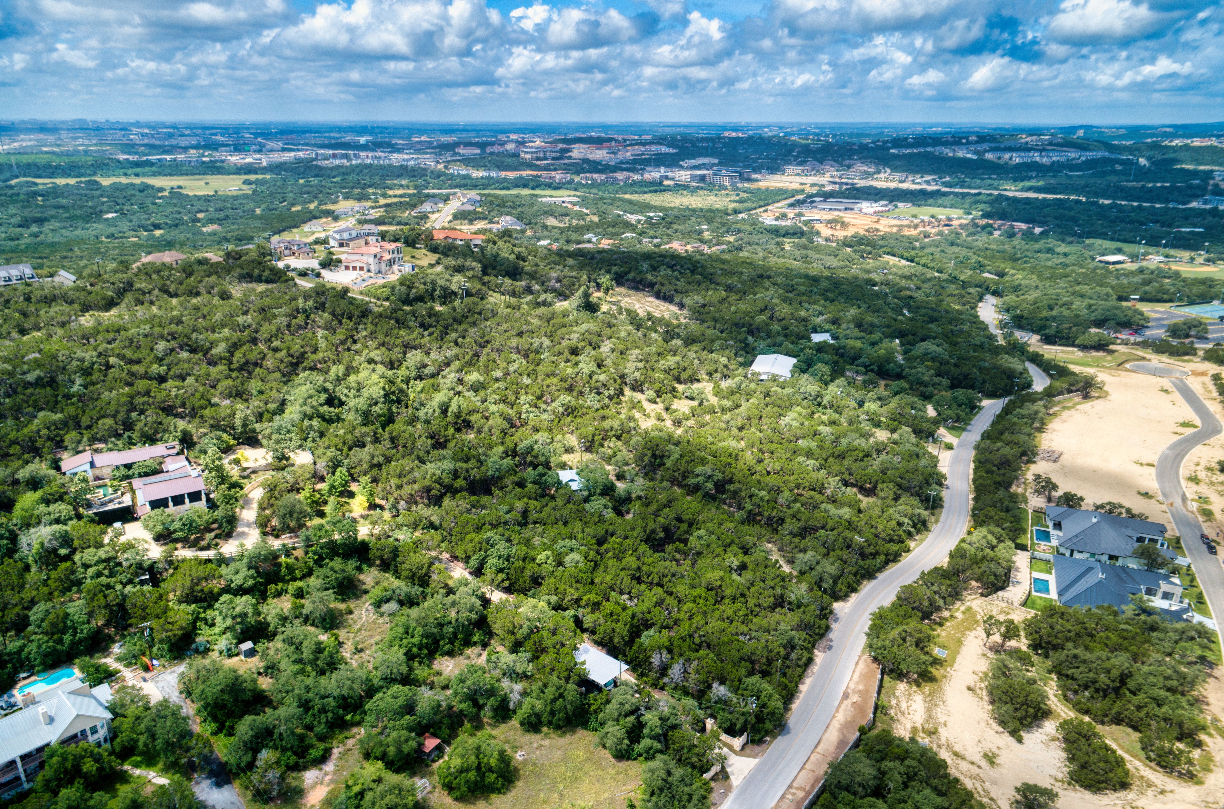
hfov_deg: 73.9
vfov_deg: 52.9
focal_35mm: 24
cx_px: 612
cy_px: 404
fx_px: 814
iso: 100
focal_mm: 8.8
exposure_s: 1/160
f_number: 4.5
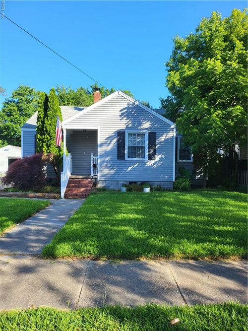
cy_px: 166
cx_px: 124
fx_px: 229
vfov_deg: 71.6
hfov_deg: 56.8
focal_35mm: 24
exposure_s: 1/850
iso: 40
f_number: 1.8
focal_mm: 5
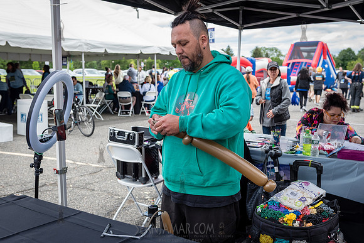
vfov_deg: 31.3
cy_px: 122
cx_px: 189
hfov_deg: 45.6
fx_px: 433
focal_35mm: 43
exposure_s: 1/500
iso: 400
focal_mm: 40
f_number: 5
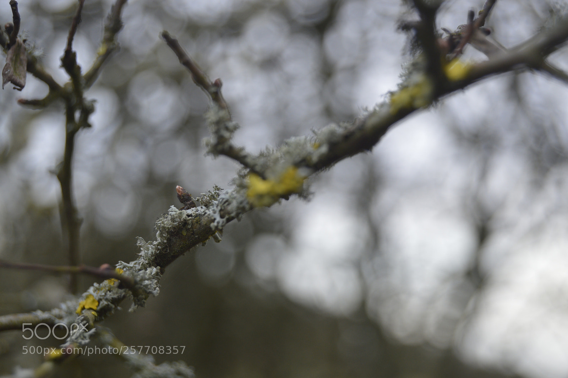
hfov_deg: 24.6
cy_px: 189
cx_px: 284
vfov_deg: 16.5
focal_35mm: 82
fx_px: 1301
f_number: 5.6
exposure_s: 1/125
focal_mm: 55
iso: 320
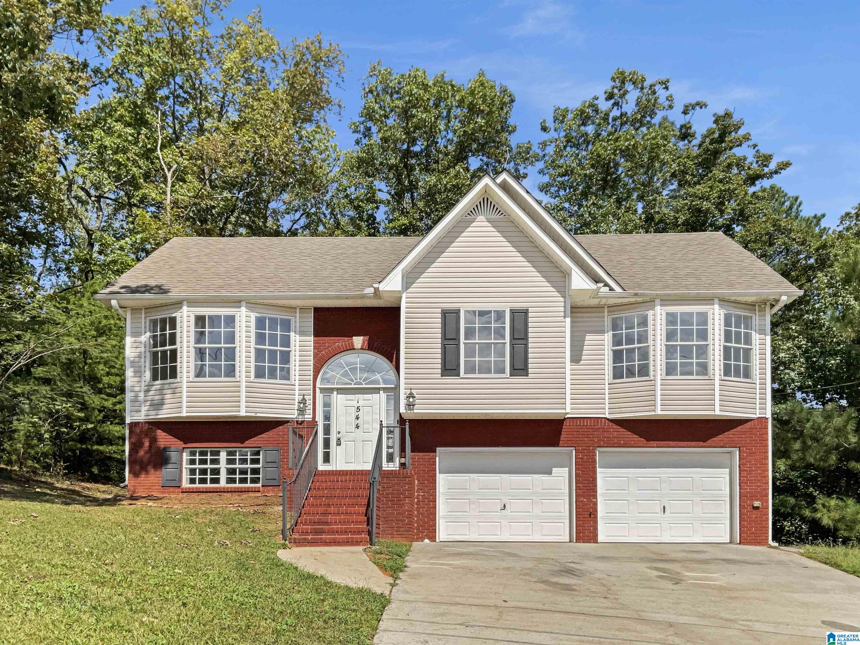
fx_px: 720
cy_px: 322
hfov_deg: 61.7
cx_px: 430
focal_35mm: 29
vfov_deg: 48.2
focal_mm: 3
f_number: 1.8
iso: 20
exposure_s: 1/4065
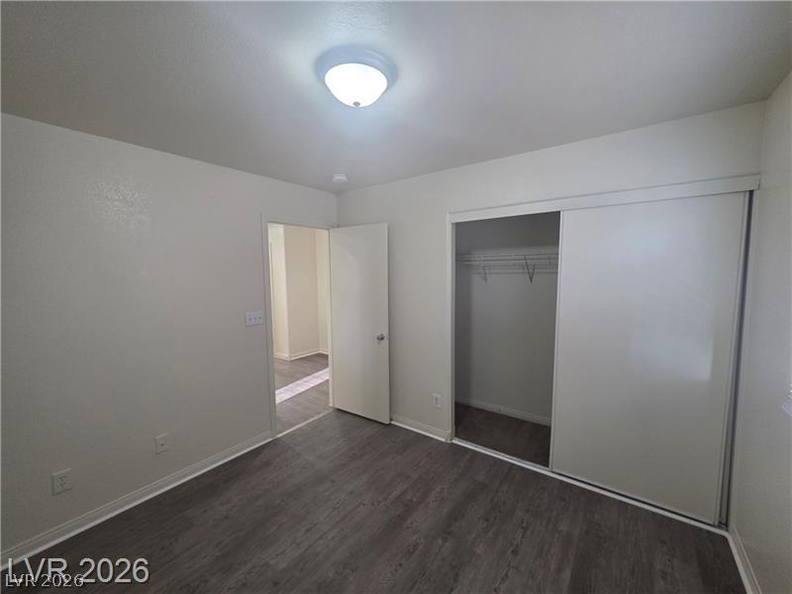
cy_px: 297
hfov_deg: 106.2
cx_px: 396
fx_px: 297
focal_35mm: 13
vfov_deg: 89.9
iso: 250
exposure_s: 1/120
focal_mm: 2.2
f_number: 1.9
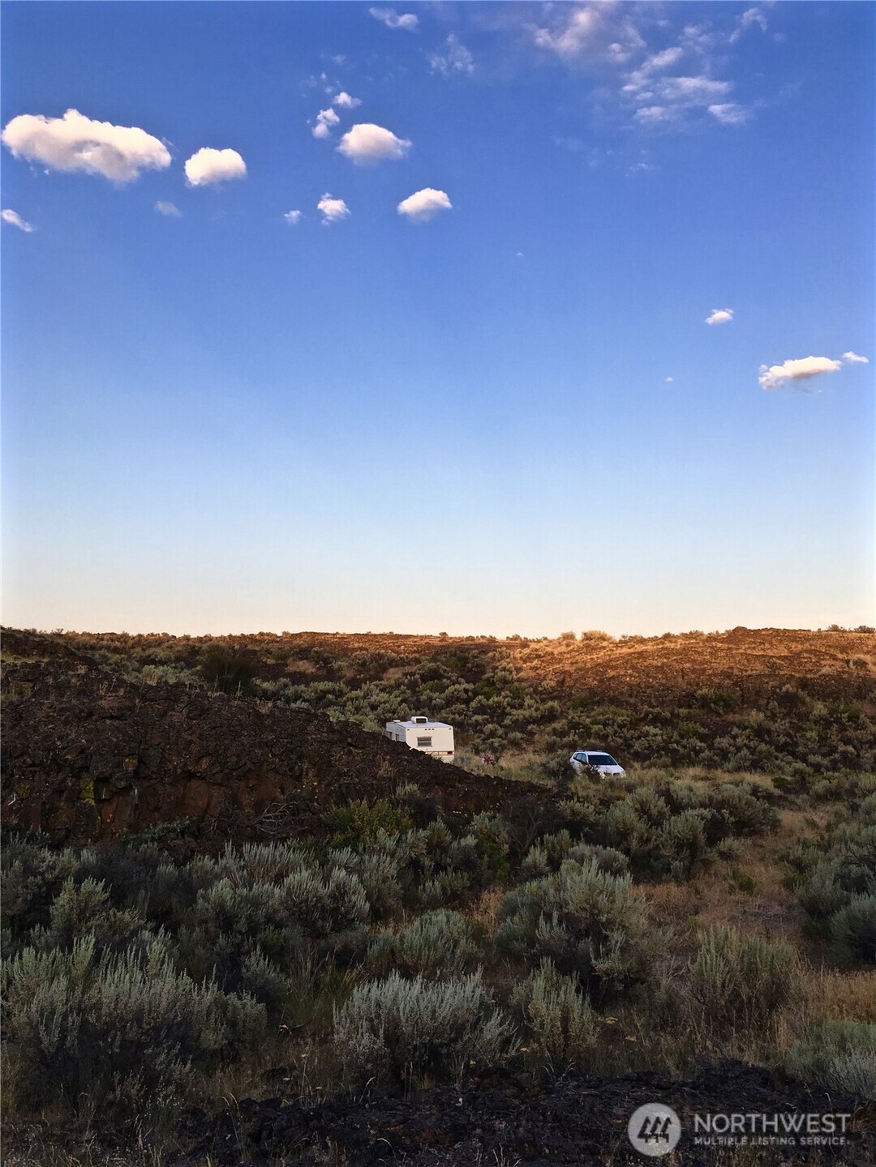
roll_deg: +0.2
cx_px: 438
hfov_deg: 48.2
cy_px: 584
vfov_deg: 61.7
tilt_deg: +5.7
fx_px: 979
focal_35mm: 29
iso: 25
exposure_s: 1/394
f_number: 2.2
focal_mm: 4.15
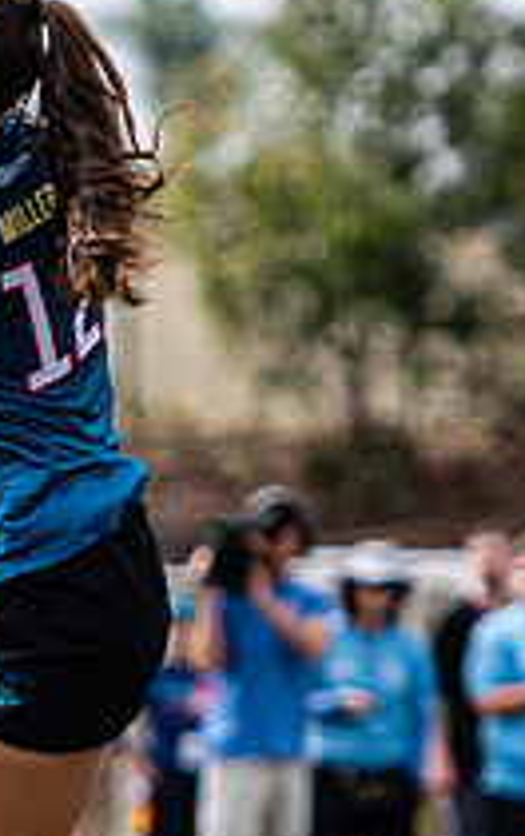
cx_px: -212
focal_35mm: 705
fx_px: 16073
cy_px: 648
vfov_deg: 3.0
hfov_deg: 1.9
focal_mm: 145
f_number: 2.8
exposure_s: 1/1000
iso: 100
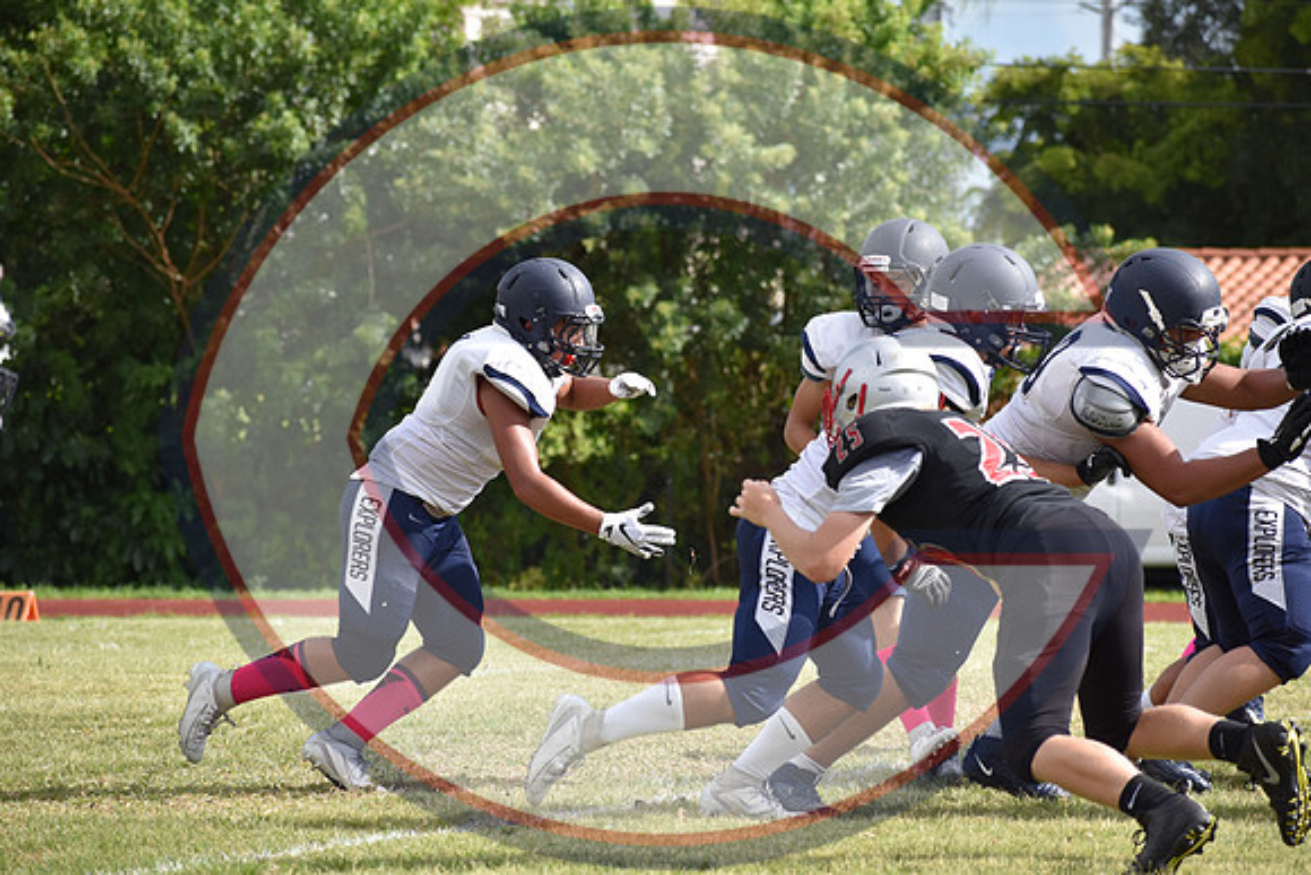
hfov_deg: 9.5
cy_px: 438
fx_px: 7922
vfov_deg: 6.3
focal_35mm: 218
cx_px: 656
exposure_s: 1/1600
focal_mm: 145
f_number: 6.3
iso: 400
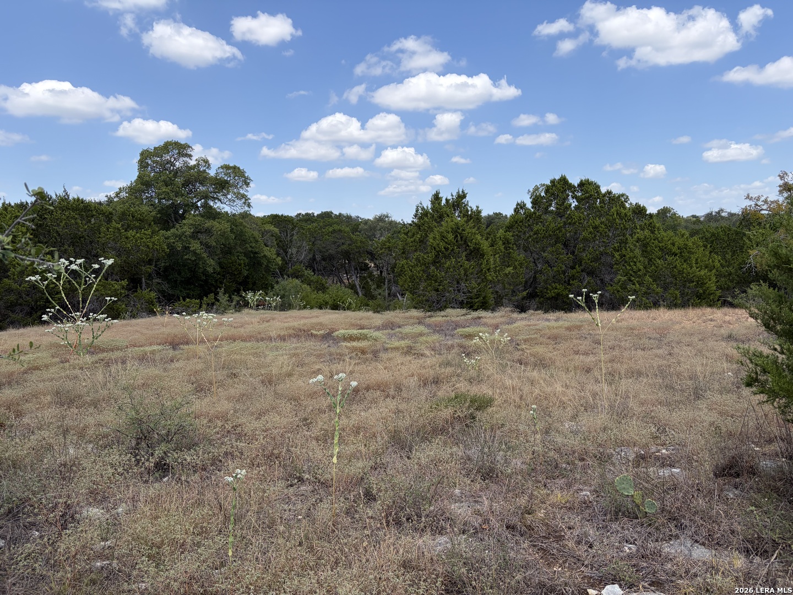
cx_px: 396
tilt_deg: -5.8
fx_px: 596
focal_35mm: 26
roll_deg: +2.2
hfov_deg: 67.3
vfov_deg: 53.1
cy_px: 298
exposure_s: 1/2364
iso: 50
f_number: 1.6
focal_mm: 5.96
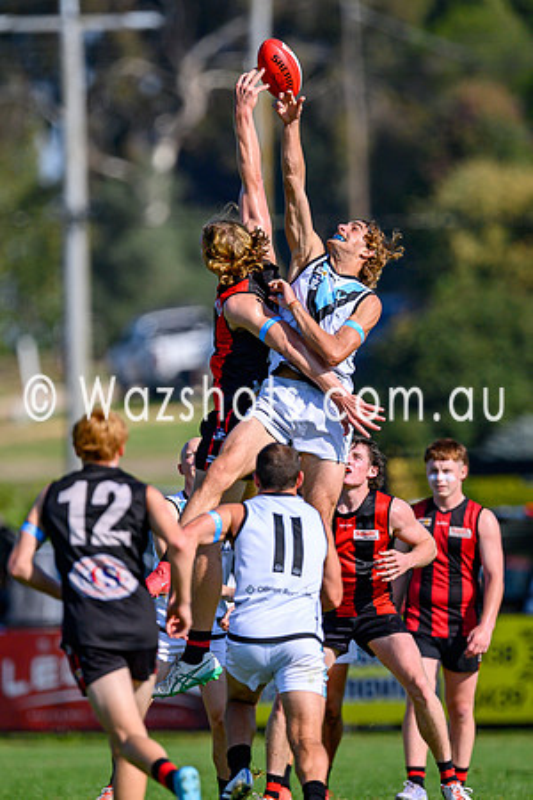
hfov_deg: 1.7
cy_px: 374
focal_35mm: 804
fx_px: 17861
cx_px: 284
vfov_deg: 2.6
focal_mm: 500
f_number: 4
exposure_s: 1/2500
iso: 160
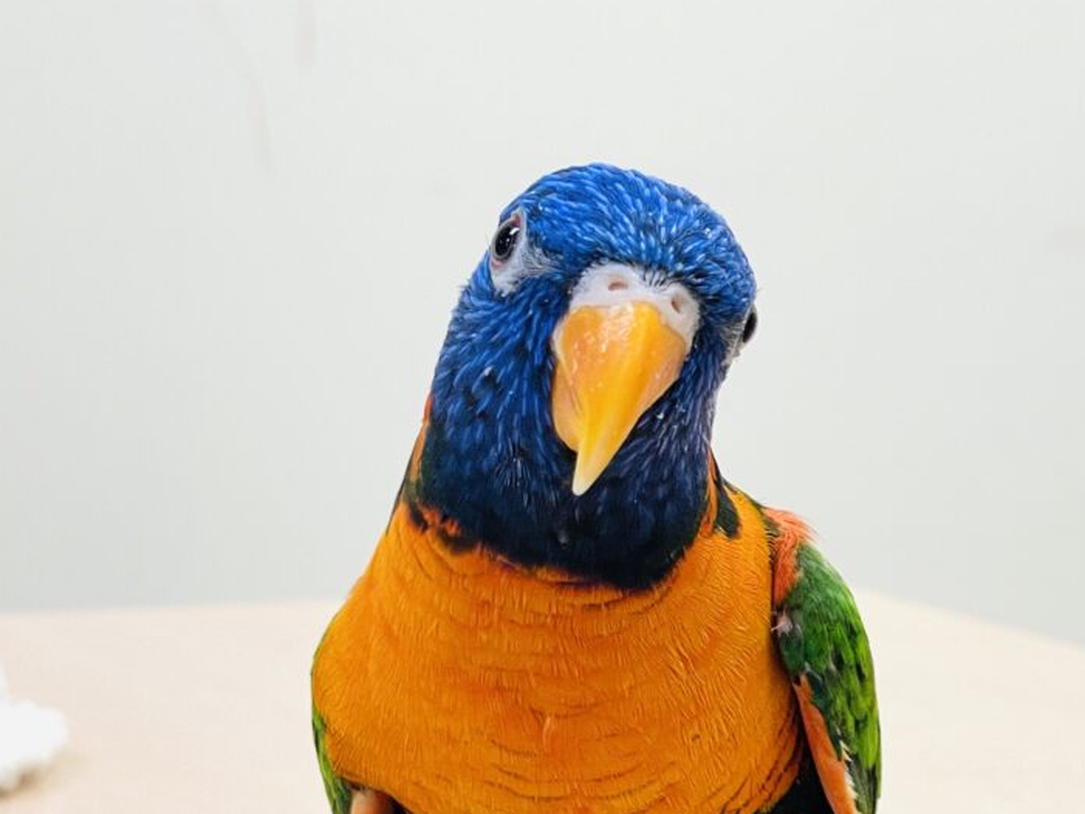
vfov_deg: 16.5
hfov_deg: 22.0
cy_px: 652
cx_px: 670
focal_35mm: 89
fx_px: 2790
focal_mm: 6
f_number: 2
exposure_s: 1/99
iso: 80
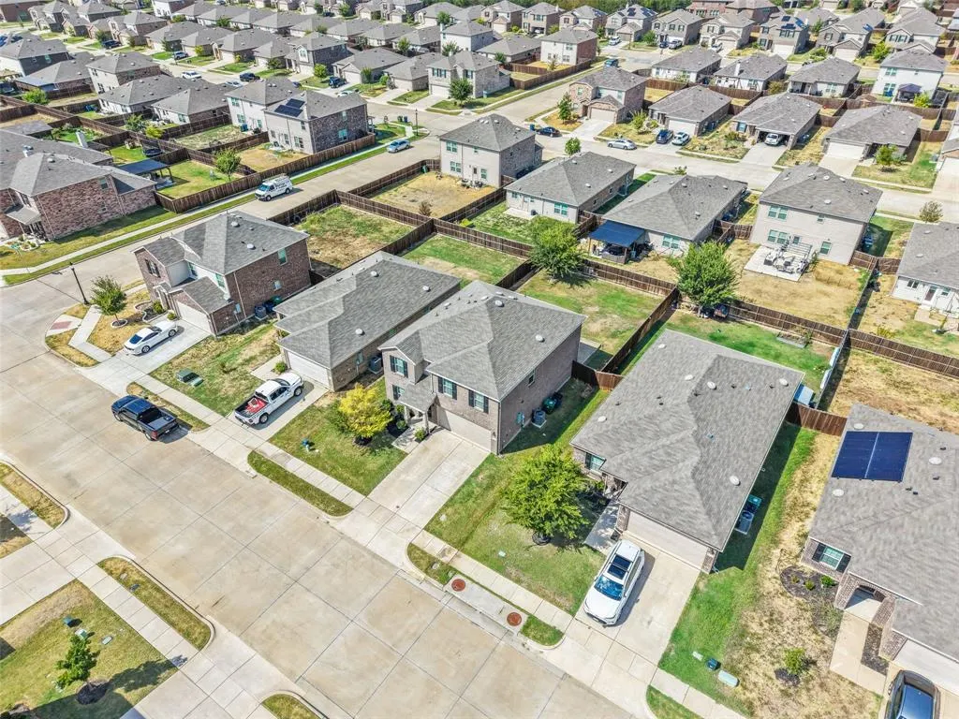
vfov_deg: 56.8
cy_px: 360
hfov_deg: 71.6
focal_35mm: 24
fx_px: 665
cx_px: 480
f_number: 1.8
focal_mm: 8.67
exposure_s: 1/3000
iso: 100
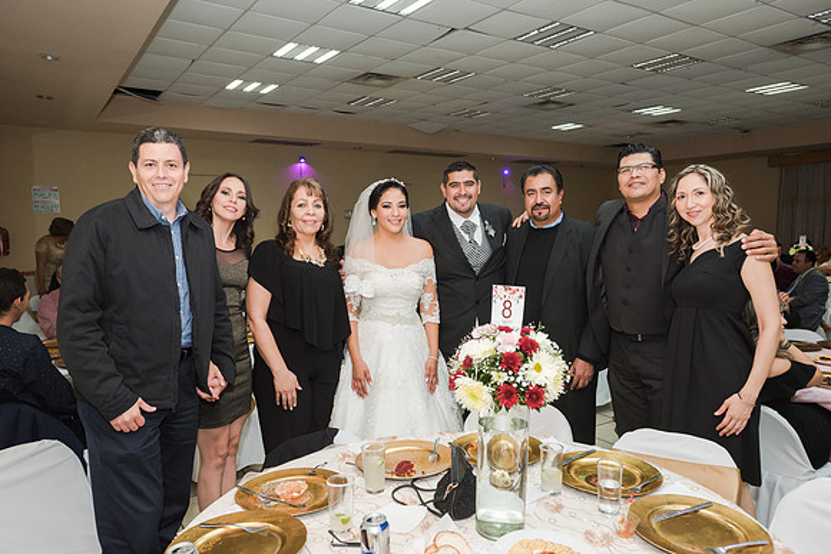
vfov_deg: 49.6
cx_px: 416
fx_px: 600
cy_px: 277
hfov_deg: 69.4
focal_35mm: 26
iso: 1600
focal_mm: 26
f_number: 4
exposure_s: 1/100
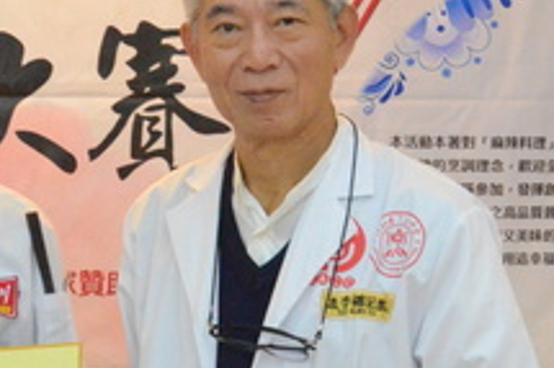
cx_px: -343
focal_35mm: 195
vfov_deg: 7.0
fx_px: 2998
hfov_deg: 10.1
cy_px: 278
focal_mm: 40
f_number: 8
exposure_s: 1/200
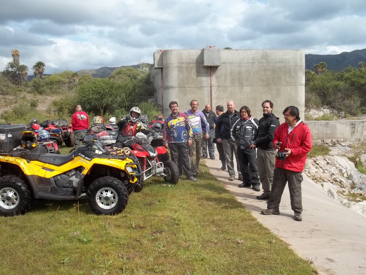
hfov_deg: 55.4
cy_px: 138
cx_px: 183
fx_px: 349
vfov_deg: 42.9
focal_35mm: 33
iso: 64
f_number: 8
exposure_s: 1/125
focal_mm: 5.9
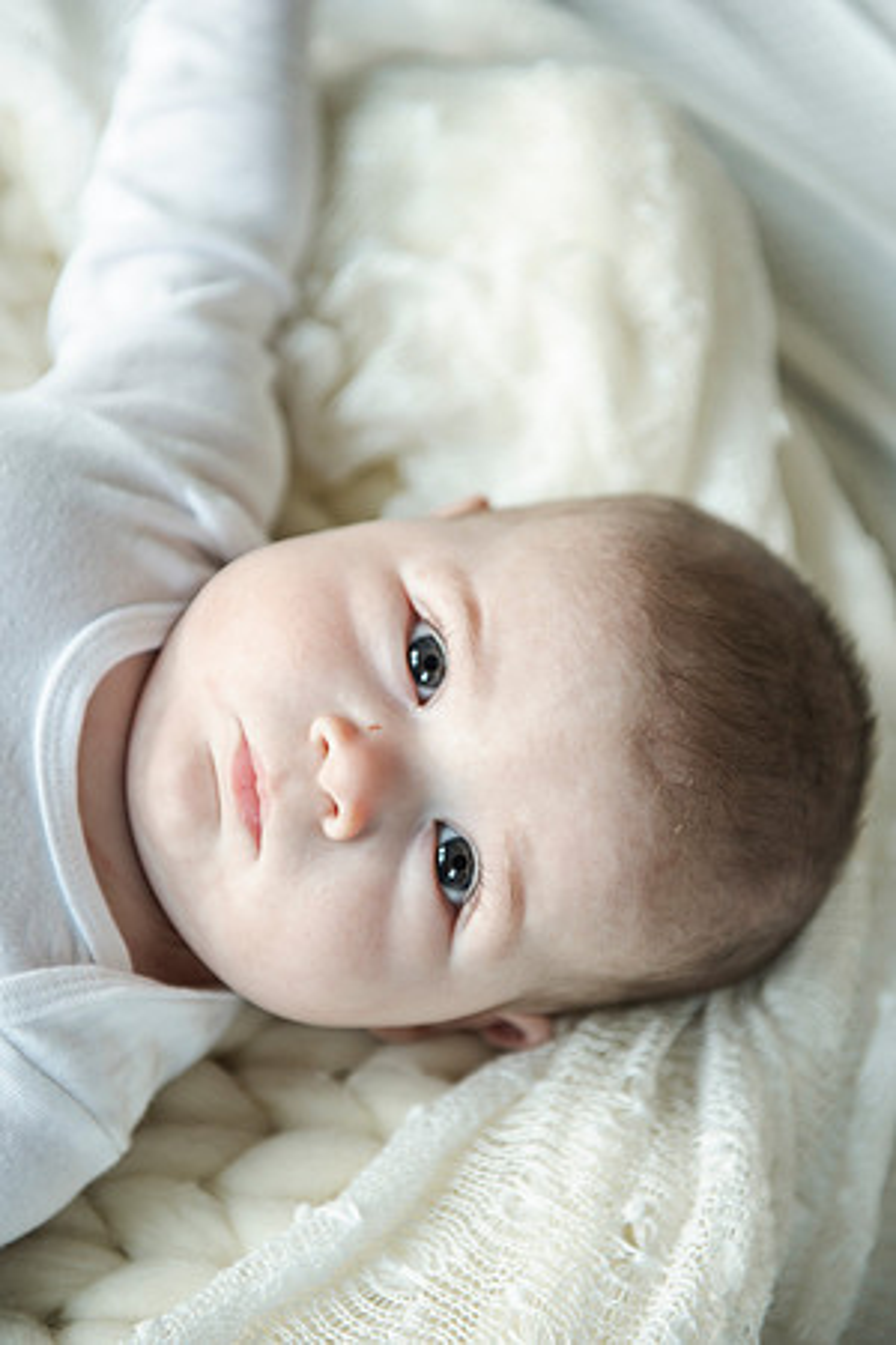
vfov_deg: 28.8
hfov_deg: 19.5
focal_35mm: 70
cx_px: 448
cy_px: 672
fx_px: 2613
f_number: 3.5
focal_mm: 70
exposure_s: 1/160
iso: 800
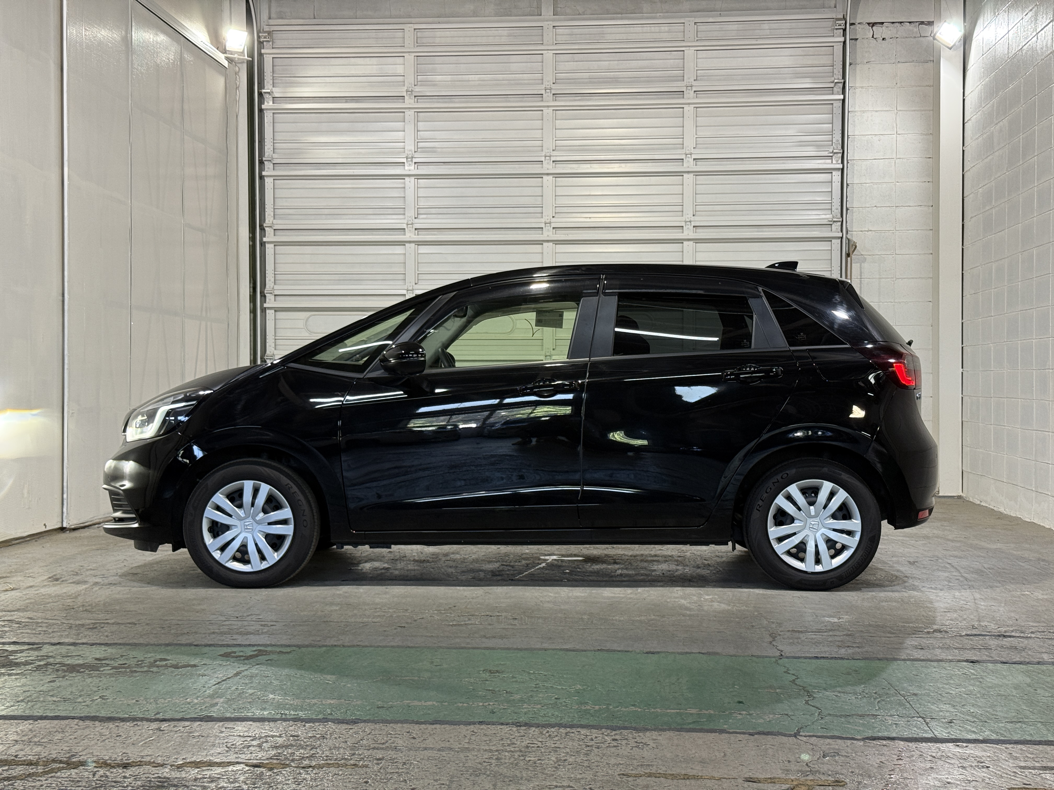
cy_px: 395
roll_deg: -0.7
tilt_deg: -0.1
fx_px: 1462
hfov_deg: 39.7
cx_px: 527
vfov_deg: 30.3
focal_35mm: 48
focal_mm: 6.76
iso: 80
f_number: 1.78
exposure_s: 1/60
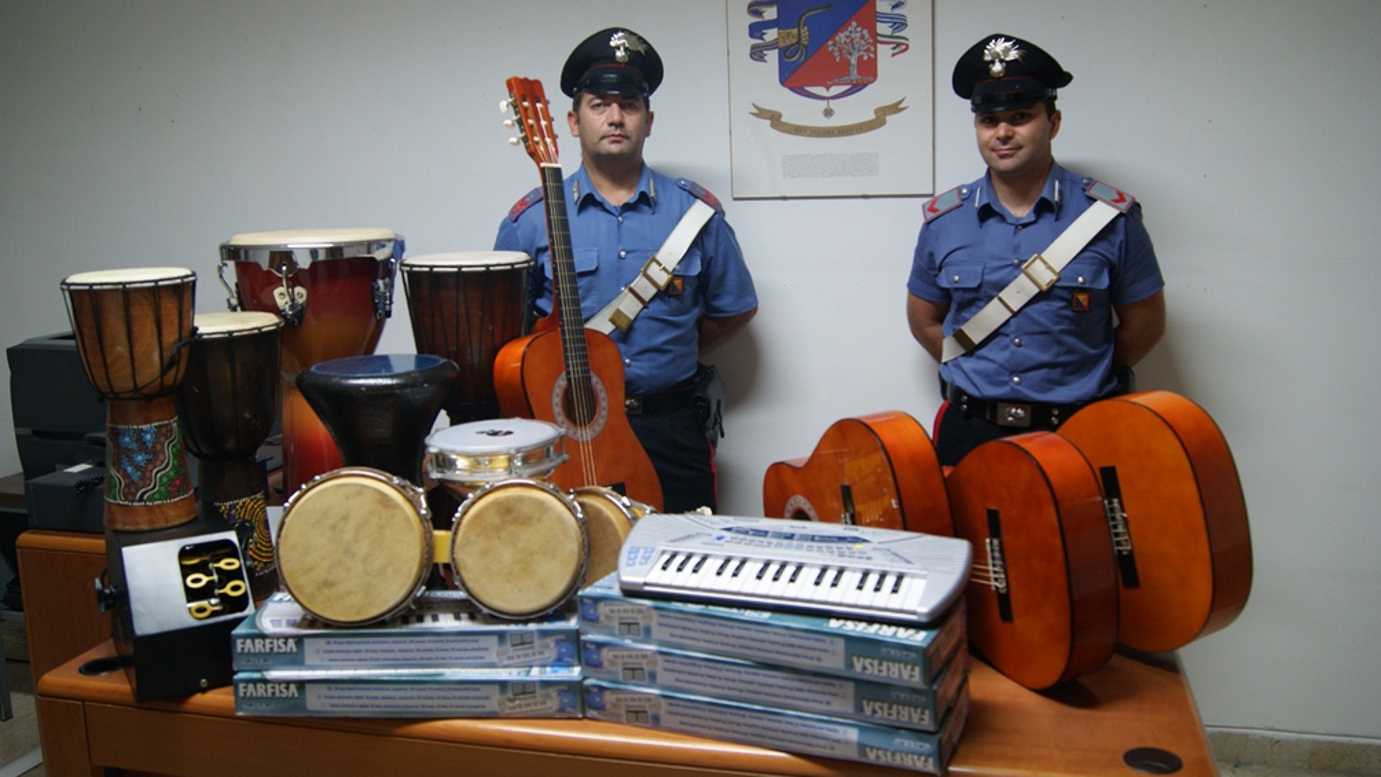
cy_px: 364
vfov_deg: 36.6
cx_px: 688
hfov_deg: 61.0
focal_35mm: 32
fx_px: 1172
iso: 200
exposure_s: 1/20
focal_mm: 20
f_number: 4
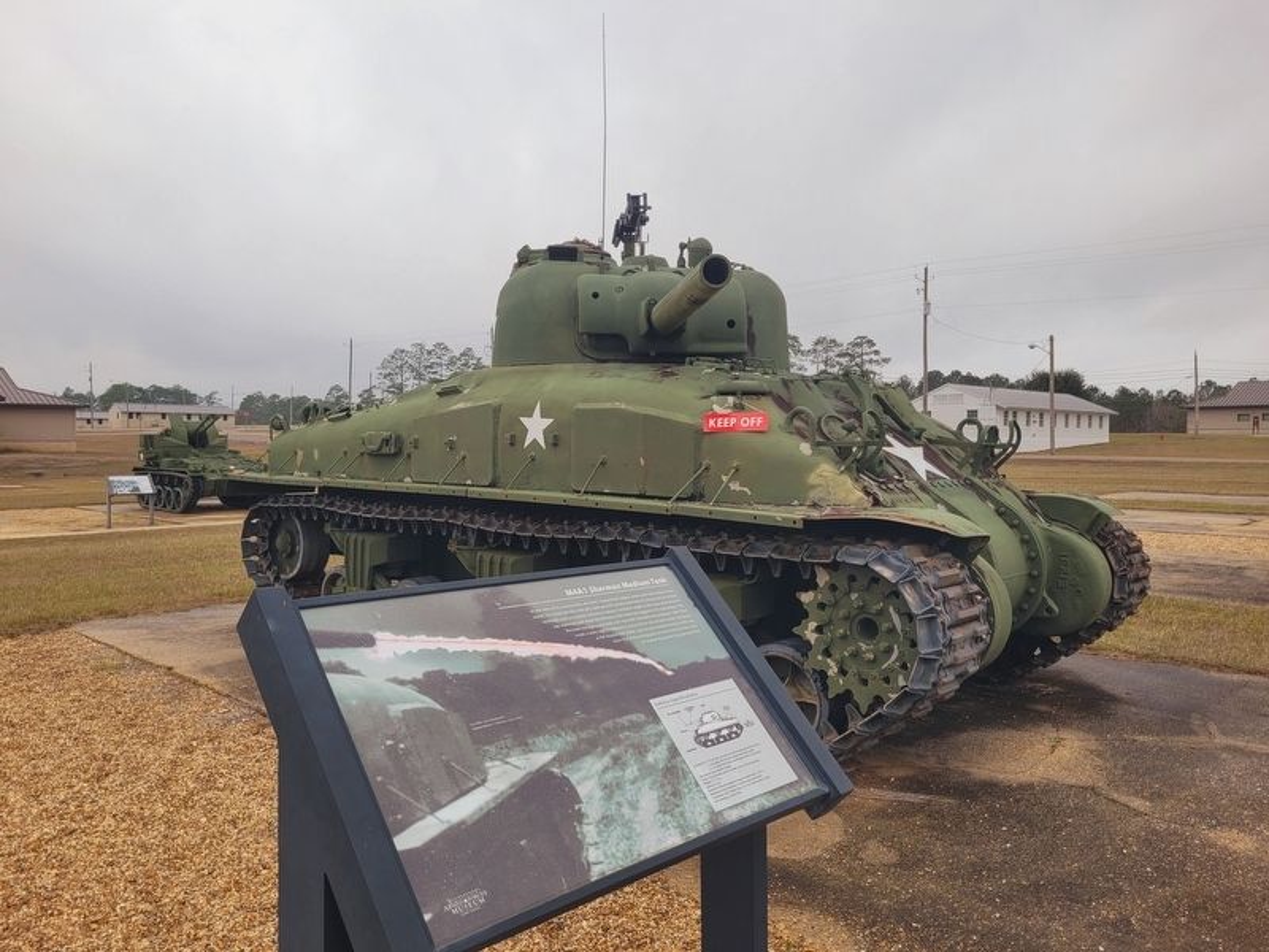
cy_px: 476
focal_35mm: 26
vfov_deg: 53.1
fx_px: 953
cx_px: 634
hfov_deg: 67.3
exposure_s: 1/359
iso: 40
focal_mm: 5.4
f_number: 1.8
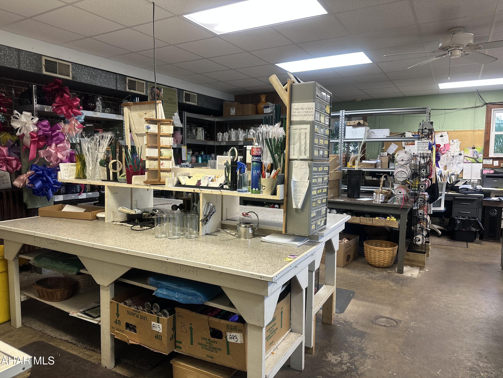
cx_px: 252
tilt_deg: -4.7
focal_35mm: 24
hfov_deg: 71.6
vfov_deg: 56.8
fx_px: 349
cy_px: 189
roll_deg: -0.7
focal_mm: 6.86
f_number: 1.78
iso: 125
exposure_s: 1/60
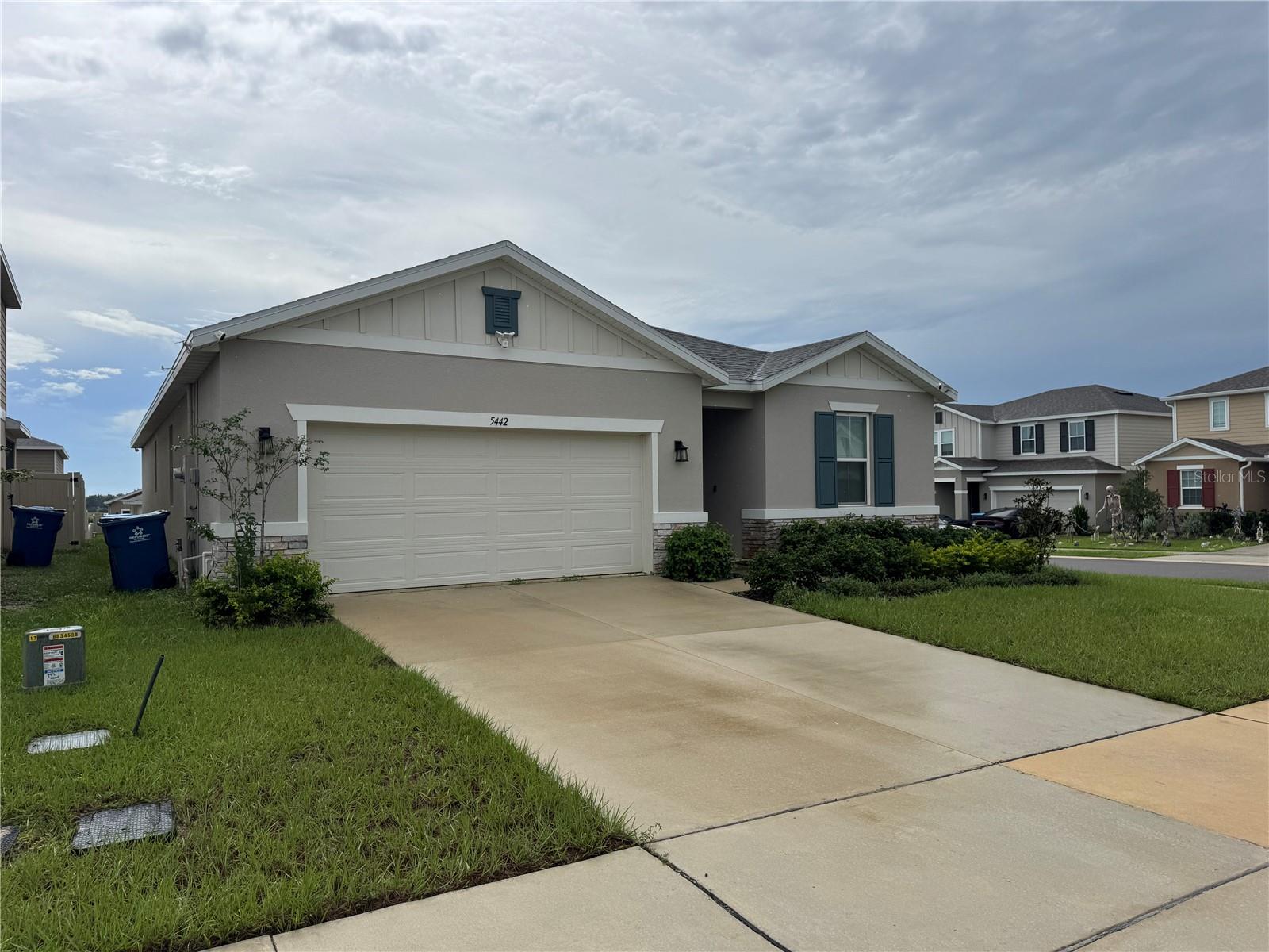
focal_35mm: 24
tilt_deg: +1.5
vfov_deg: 56.8
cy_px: 476
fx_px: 880
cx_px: 634
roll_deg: +0.9
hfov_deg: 71.6
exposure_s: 1/9009
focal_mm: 6.76
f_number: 1.78
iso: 80
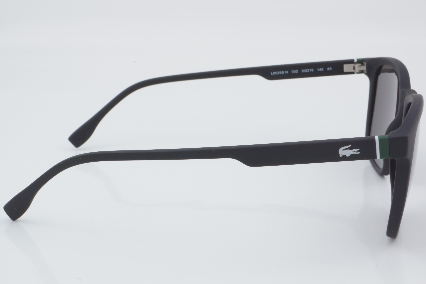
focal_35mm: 75
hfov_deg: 27.0
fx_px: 887
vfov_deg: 18.2
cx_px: 213
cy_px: 142
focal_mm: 50
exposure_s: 1/3
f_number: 32
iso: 100
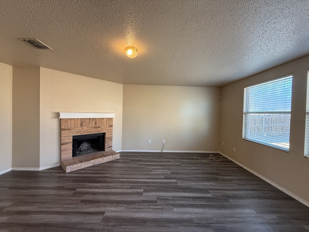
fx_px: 125
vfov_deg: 85.7
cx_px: 154
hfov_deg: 102.1
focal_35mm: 14
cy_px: 116
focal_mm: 2.22
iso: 400
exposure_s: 1/69
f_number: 2.2
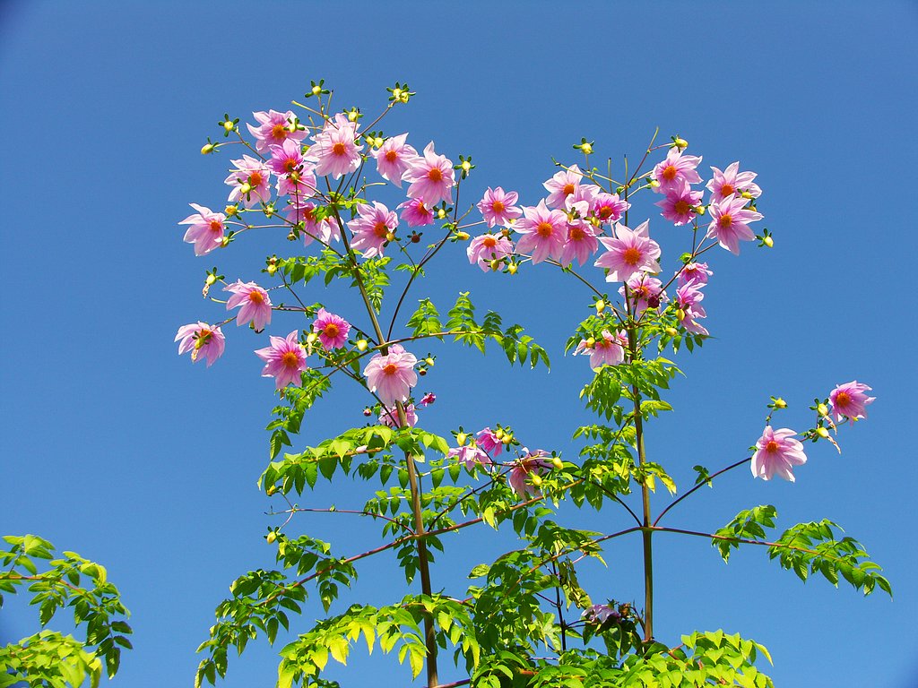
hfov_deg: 51.4
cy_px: 344
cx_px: 459
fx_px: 955
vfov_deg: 39.7
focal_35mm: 36
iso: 64
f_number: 2.8
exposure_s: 1/1250
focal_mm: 9.38
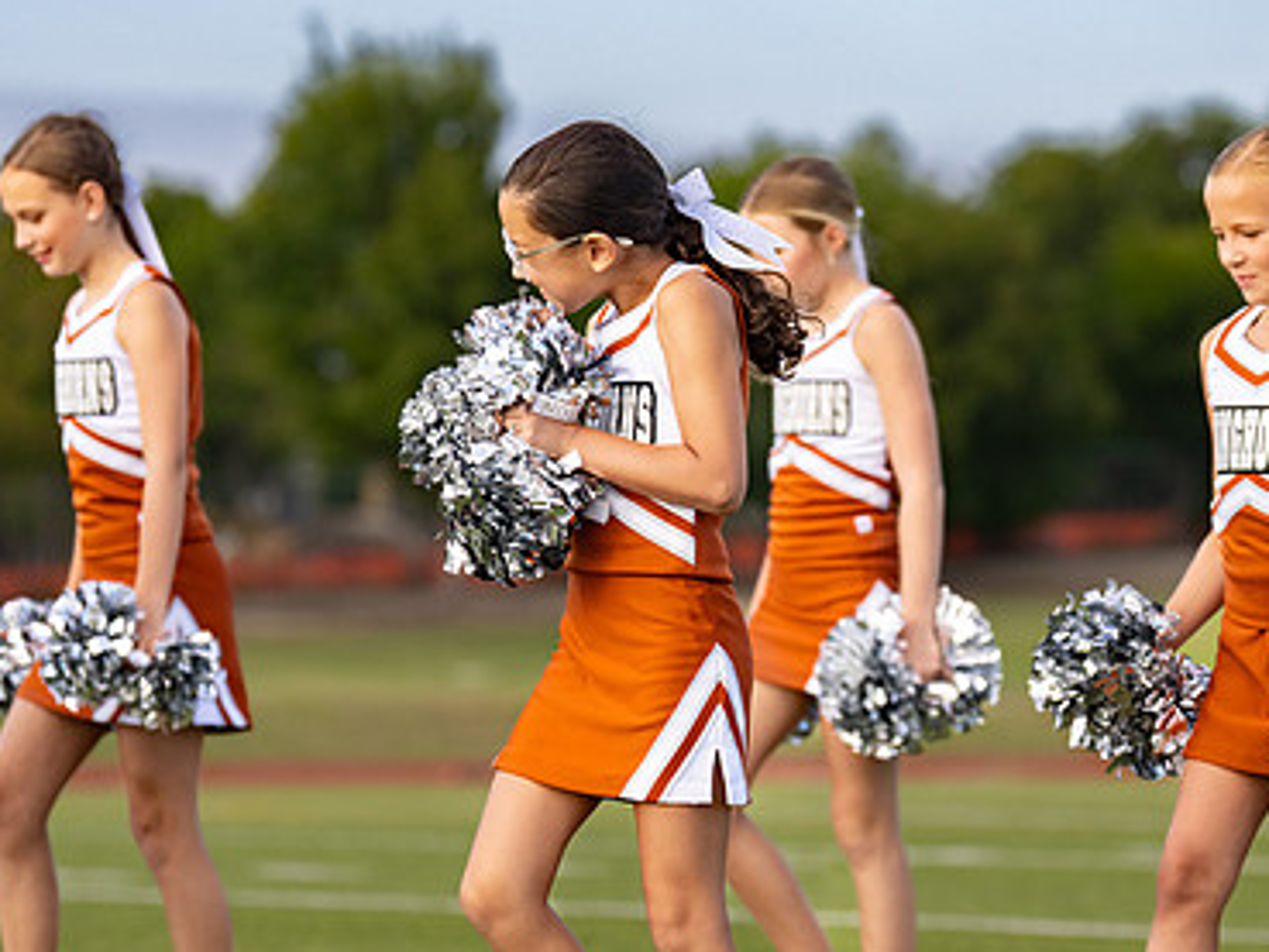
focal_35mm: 226
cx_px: 738
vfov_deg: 6.6
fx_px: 8288
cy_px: 590
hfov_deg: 8.8
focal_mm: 115
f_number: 2.8
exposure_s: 1/3200
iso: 320
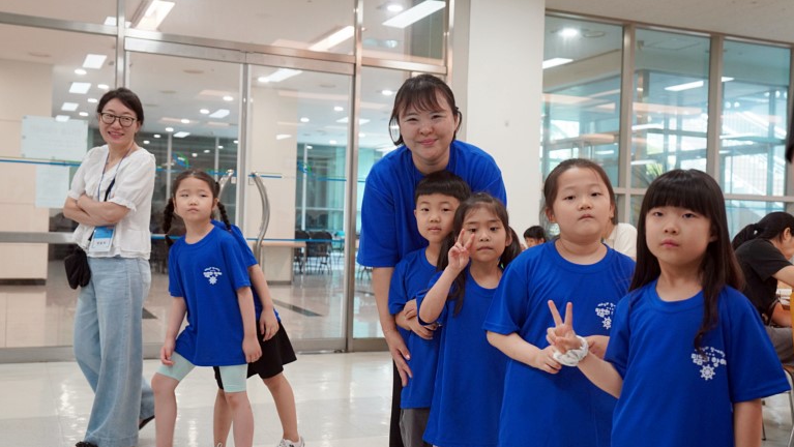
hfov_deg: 47.3
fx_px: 906
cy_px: 227
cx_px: 415
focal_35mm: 43
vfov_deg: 27.7
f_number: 4
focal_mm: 35
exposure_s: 1/160
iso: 1600
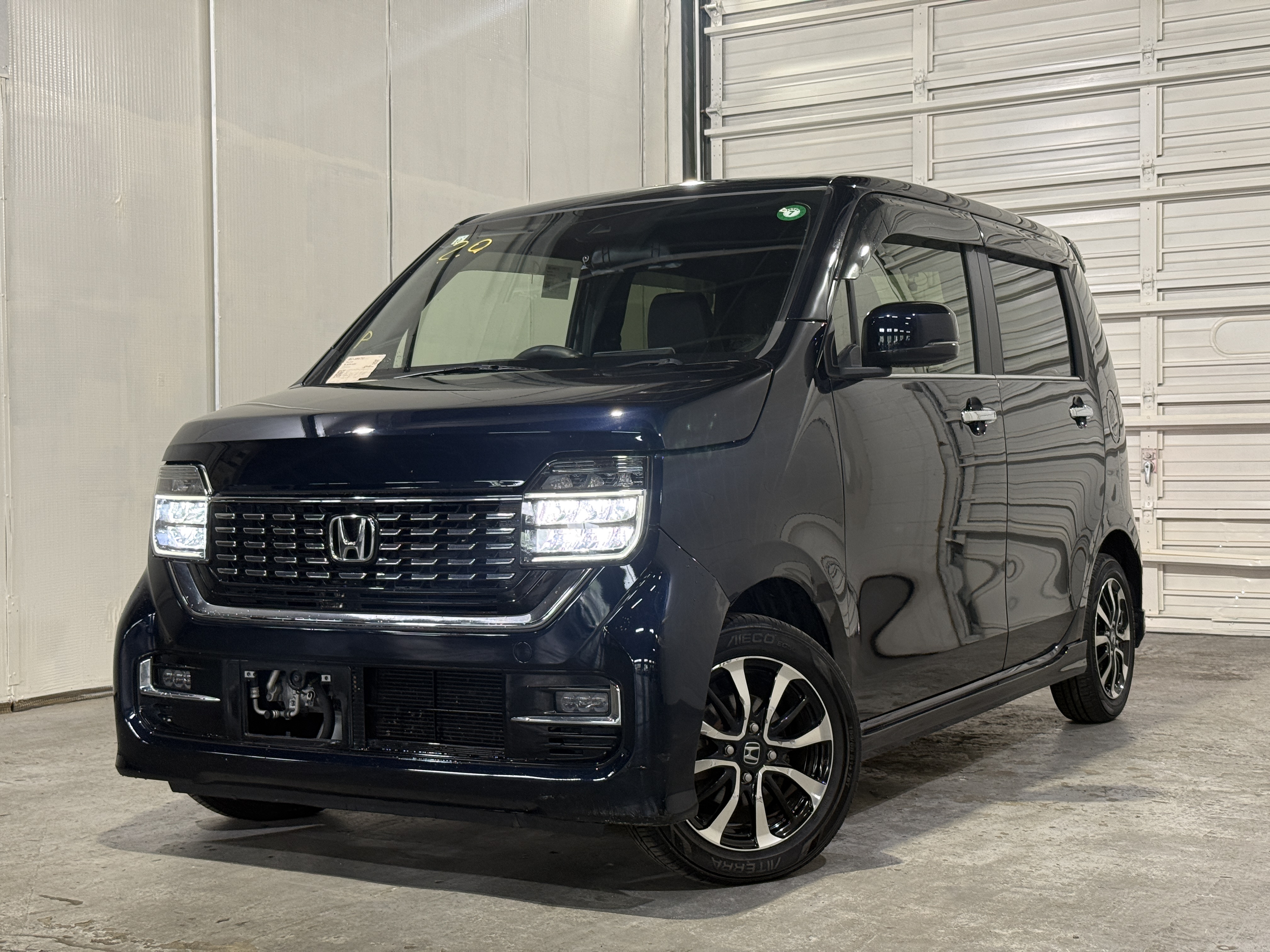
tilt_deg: -0.3
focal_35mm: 48
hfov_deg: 39.7
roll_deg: +0.4
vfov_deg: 30.3
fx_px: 1761
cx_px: 635
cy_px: 476
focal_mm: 6.76
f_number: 1.78
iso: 125
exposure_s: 1/60
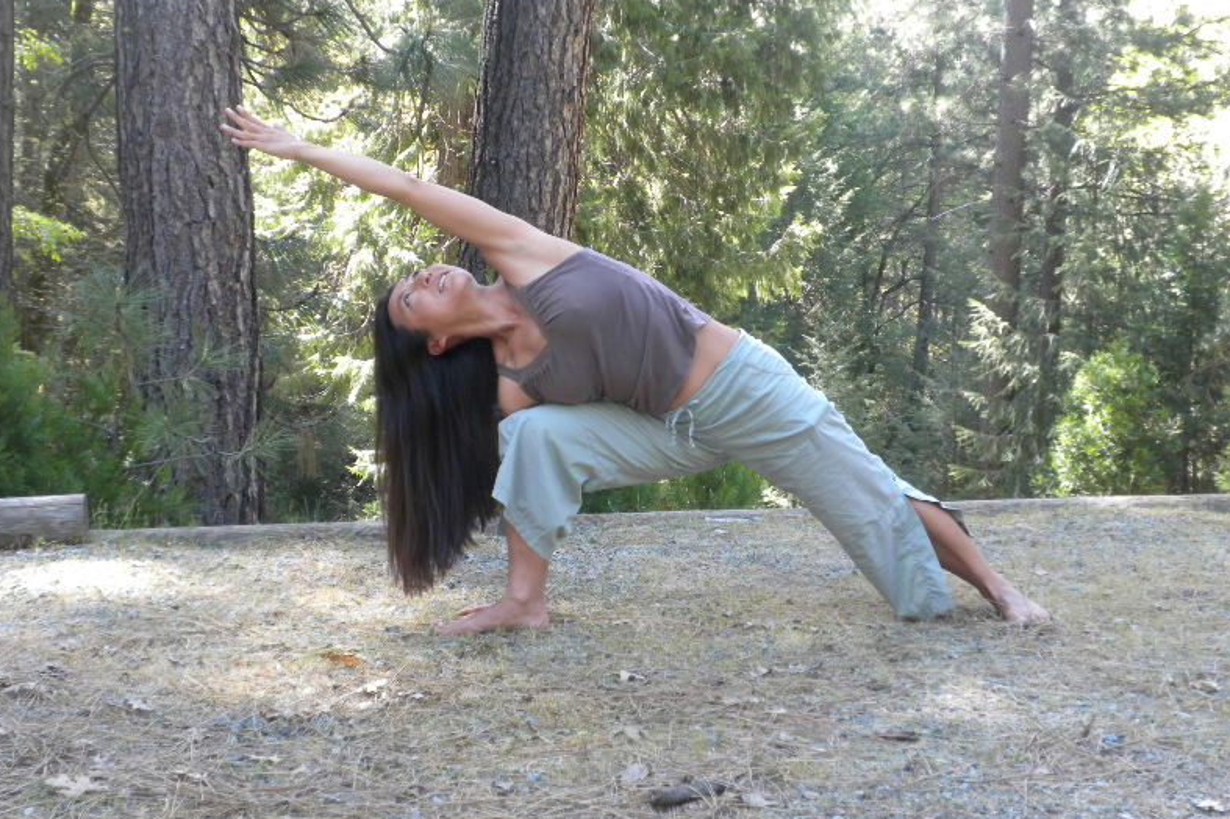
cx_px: 614
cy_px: 405
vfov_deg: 24.6
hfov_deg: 36.3
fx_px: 1878
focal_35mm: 55
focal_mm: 9.1
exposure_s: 1/60
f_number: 4.3
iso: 234
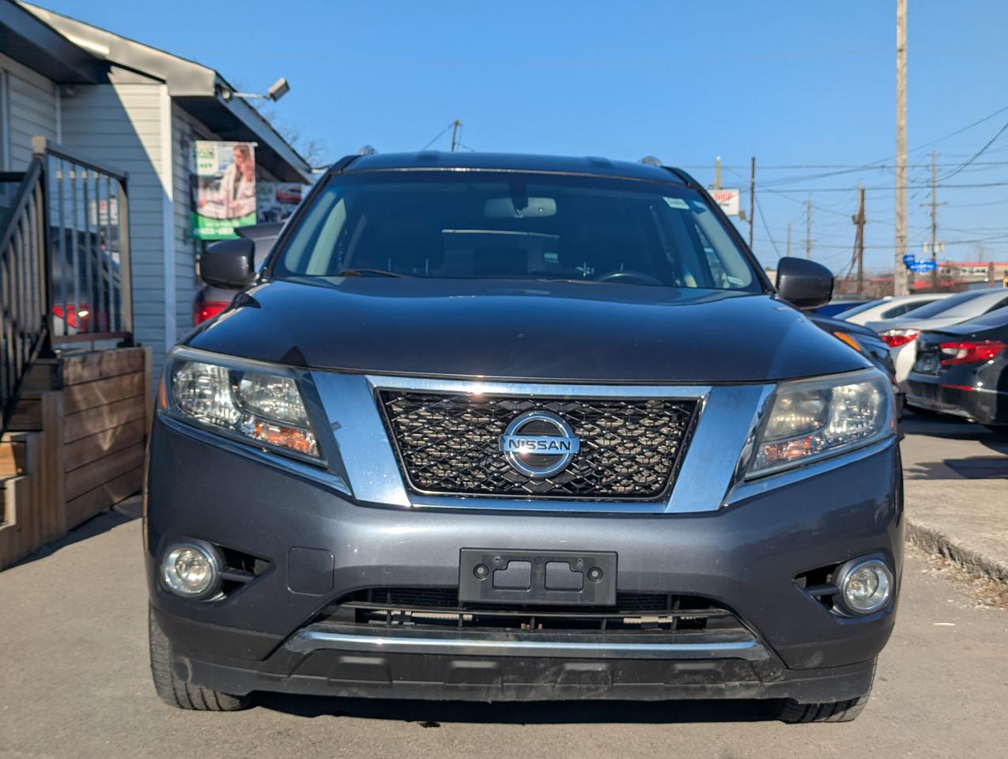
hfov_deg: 39.6
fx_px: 1400
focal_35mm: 48
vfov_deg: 30.3
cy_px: 380
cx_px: 504
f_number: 1.85
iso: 43
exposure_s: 1/3802
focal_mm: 6.81
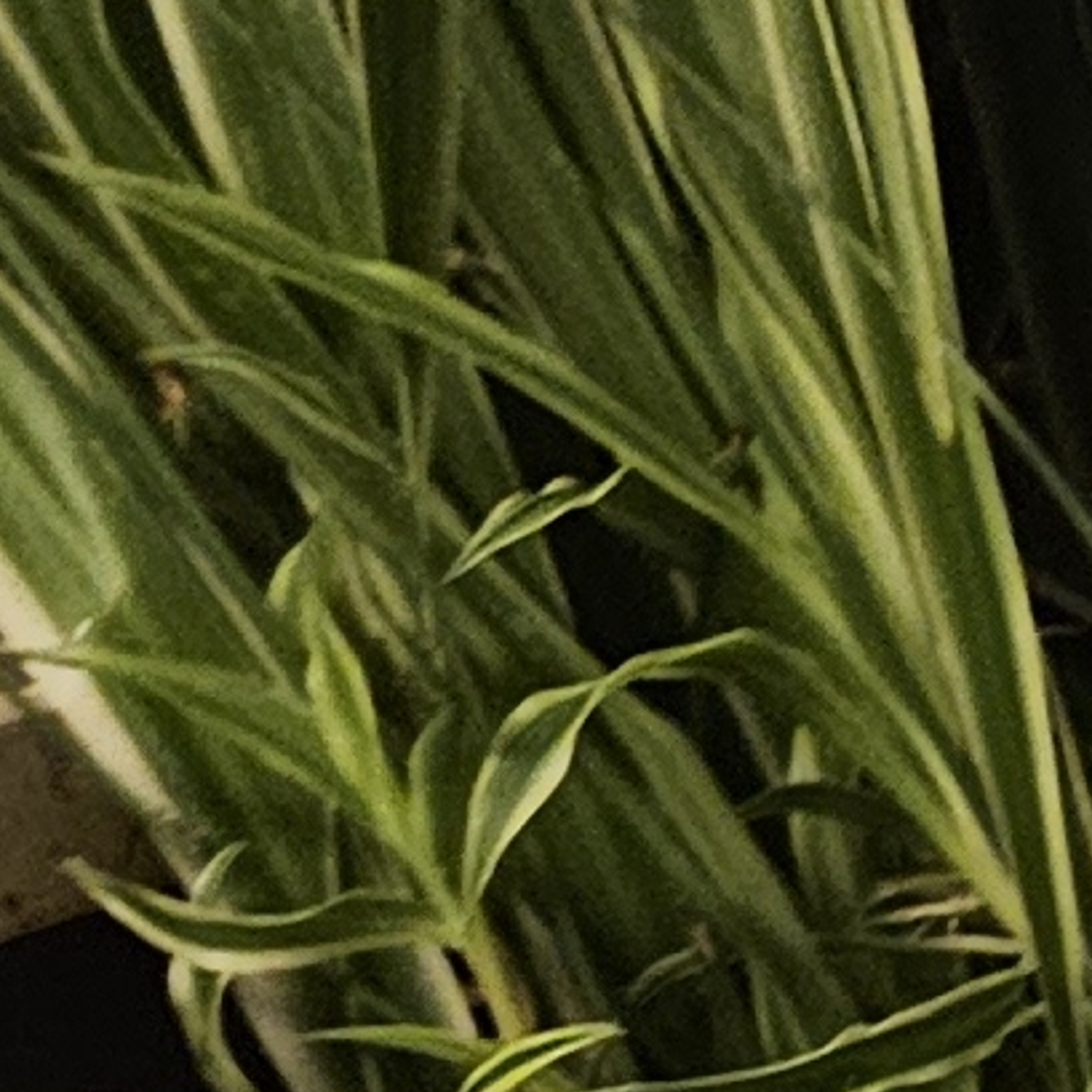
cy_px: 2096
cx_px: 4814
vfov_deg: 8.4
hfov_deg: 6.5
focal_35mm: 199
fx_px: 7102
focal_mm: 6.3
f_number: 1.7
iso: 500
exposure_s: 1/25
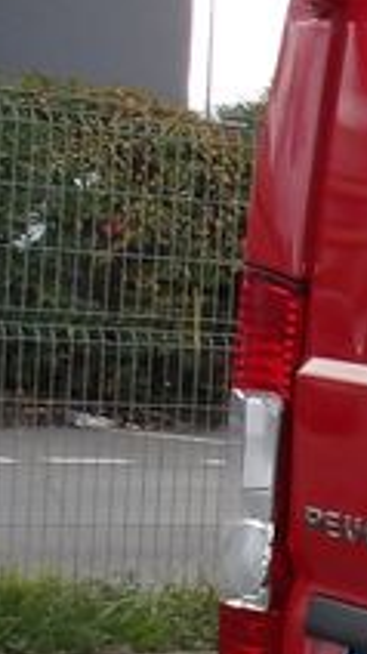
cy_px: 481
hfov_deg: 6.9
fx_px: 2461
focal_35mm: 142
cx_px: 1403
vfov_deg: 15.1
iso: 100
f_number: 3
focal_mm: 4.9
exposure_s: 1/503
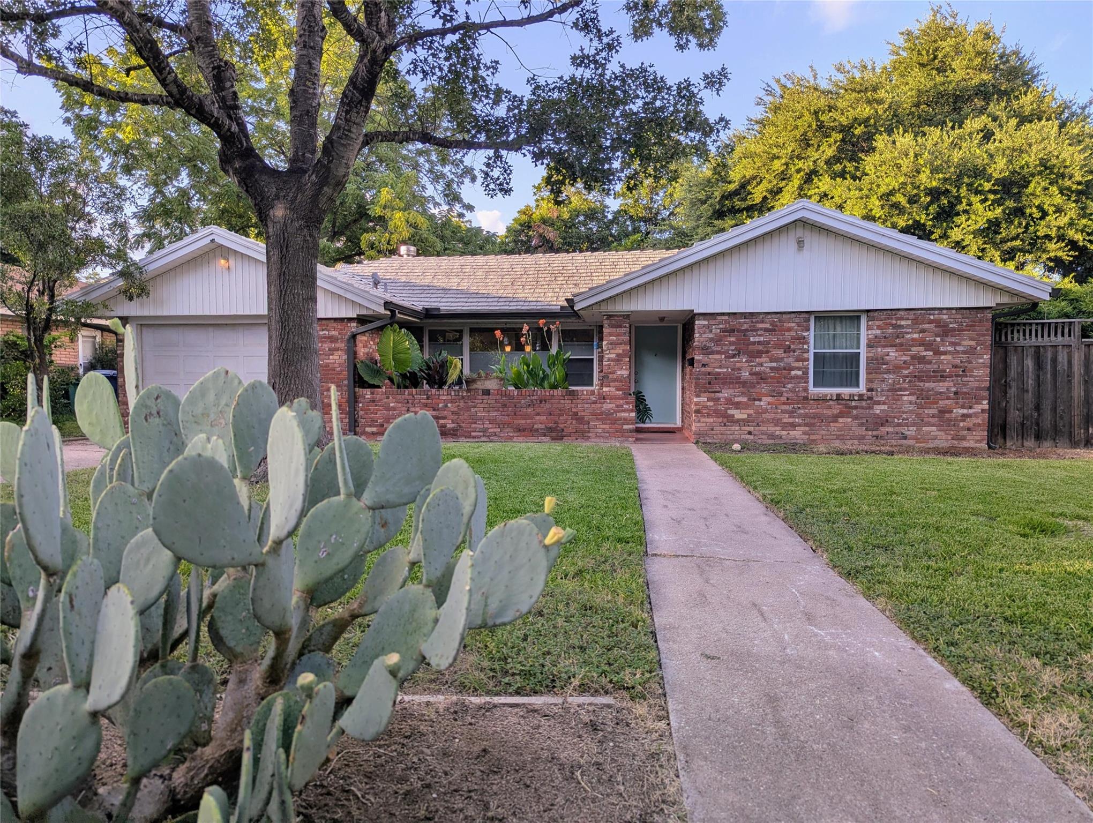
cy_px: 412
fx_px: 759
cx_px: 546
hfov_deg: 71.5
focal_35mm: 24
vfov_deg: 56.9
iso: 46
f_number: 1.85
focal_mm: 6.81
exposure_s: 1/472
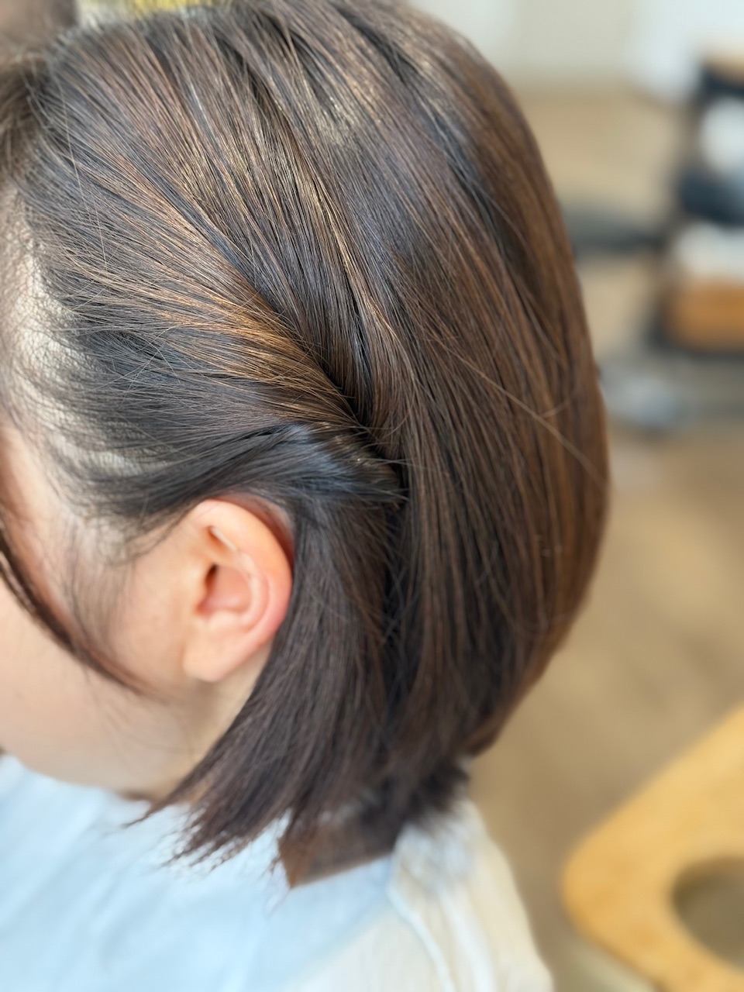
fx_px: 1376
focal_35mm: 48
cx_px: 372
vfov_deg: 39.7
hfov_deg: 30.3
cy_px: 496
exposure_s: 1/231
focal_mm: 6.76
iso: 100
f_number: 1.78
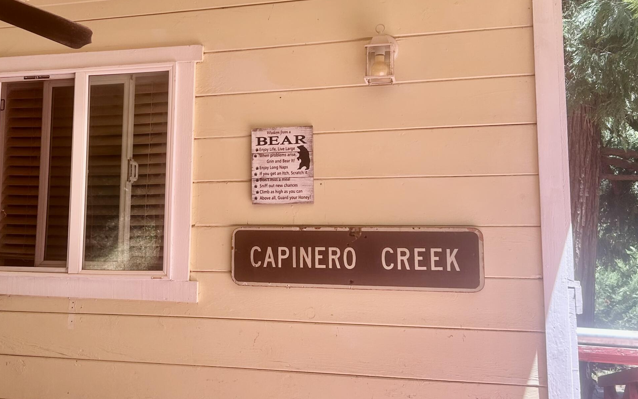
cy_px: 174
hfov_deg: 45.5
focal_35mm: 43
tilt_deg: +7.5
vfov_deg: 29.8
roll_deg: -2.2
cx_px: 213
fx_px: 748
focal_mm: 5.7
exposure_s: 1/575
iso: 50
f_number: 1.5
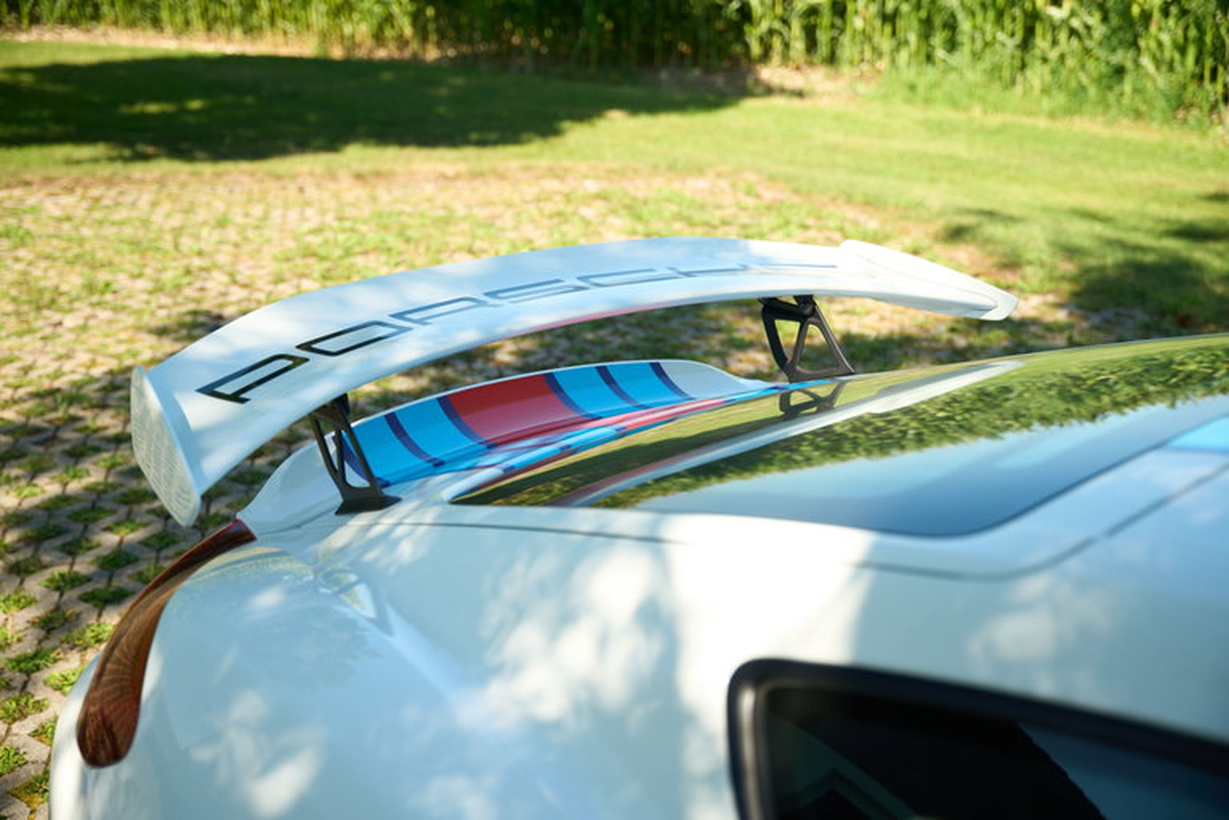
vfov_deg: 31.8
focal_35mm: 42
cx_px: 614
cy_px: 410
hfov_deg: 46.3
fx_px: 1438
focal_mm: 42.1
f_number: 2.8
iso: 250
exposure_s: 1/500
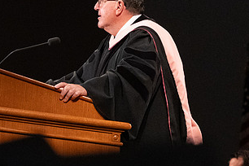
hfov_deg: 4.0
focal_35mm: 522
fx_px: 3610
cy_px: 15
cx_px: 122
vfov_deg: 2.6
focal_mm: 145
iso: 5000
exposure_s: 1/320
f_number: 3.5
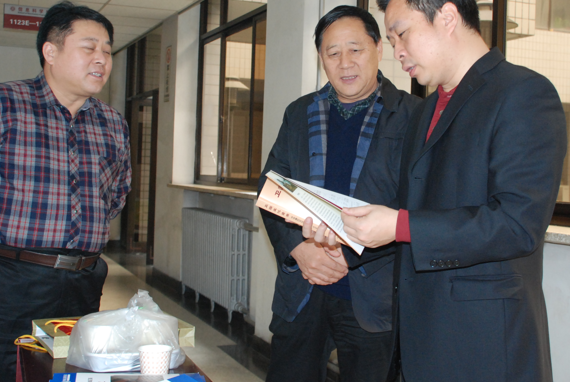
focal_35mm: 49
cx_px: 321
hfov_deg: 40.2
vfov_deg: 27.6
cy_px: 161
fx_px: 777
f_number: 4.5
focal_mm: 22
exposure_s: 1/60
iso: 800
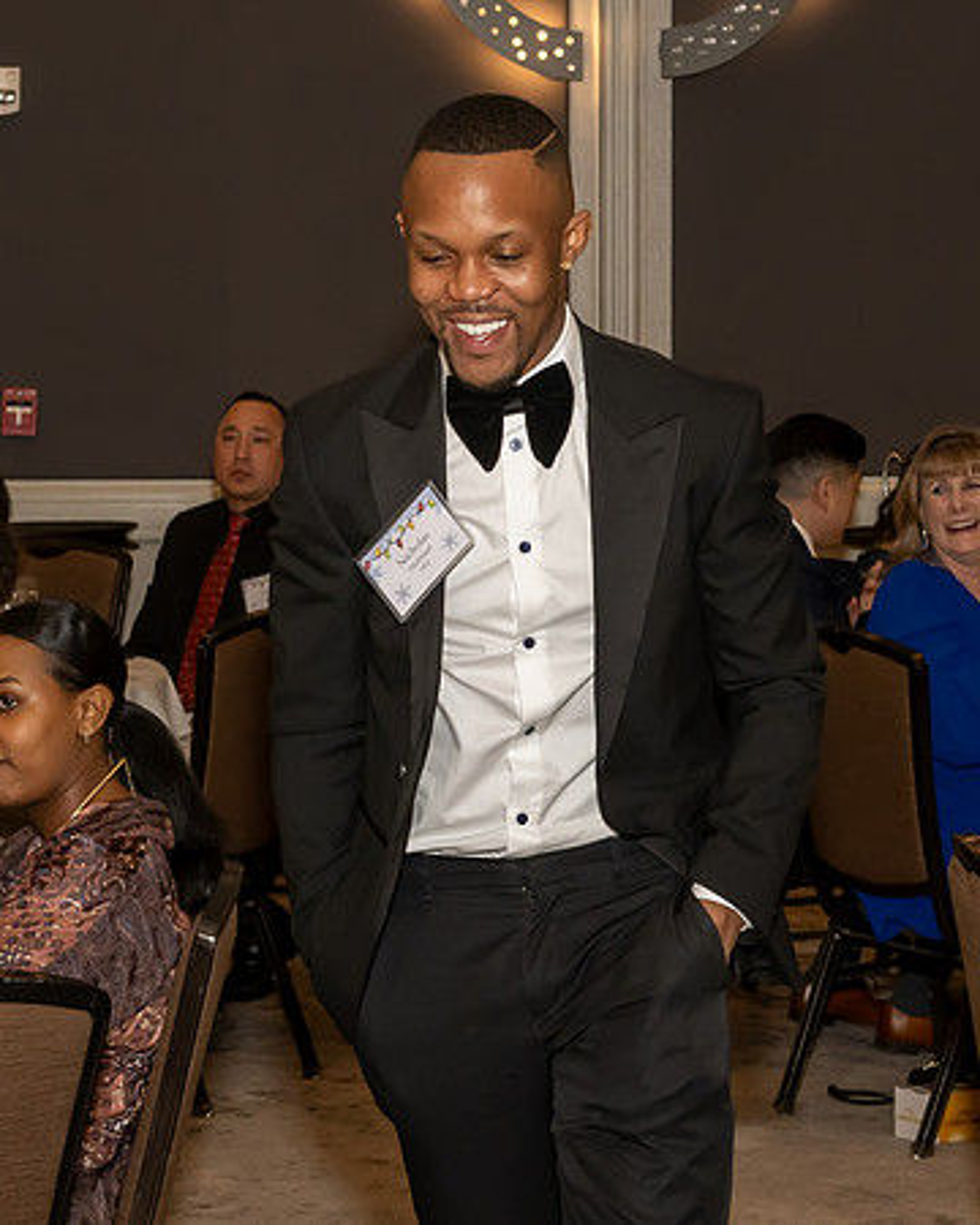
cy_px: 507
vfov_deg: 17.6
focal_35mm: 109
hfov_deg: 14.0
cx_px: 180
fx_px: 3957
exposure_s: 1/250
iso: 800
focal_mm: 38
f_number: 7.1
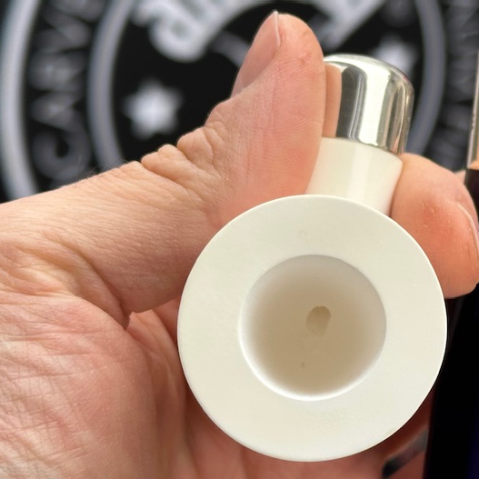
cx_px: 497
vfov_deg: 16.9
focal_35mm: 103
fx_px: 1613
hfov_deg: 16.5
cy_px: 184
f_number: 1.78
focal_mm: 6.86
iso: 50
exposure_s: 1/169
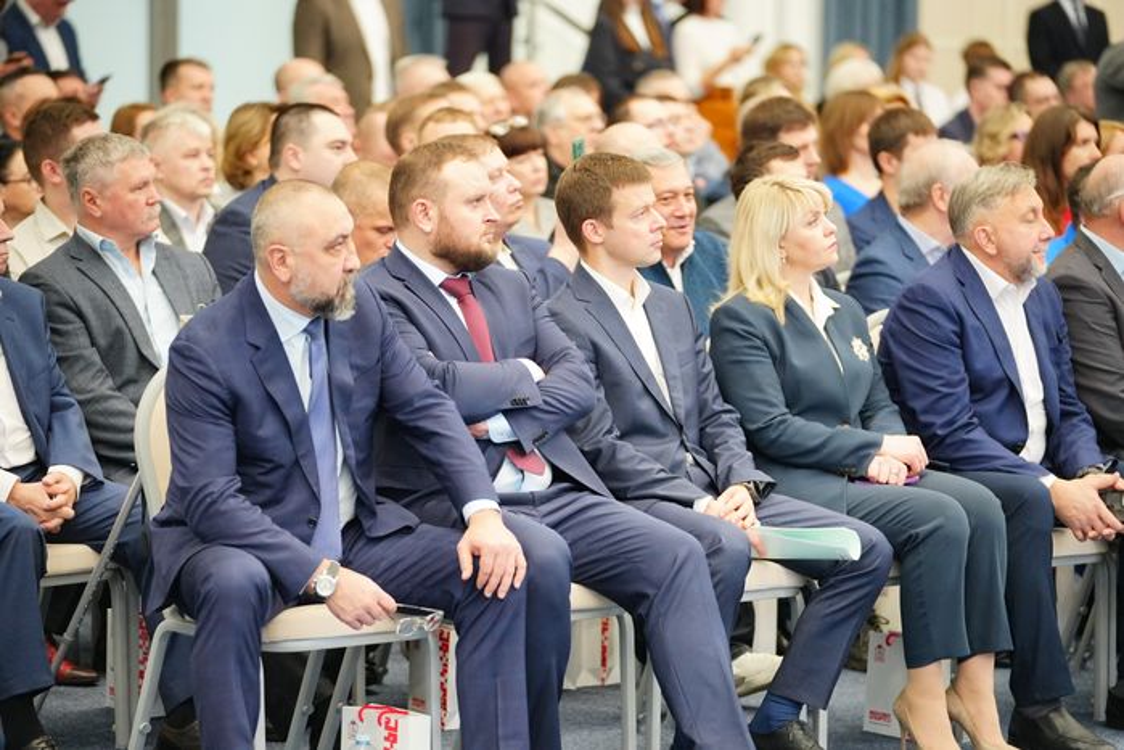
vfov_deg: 9.6
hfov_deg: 14.3
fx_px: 4464
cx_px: 562
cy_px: 375
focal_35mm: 143
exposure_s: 1/320
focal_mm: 143
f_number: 2.8
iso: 3200
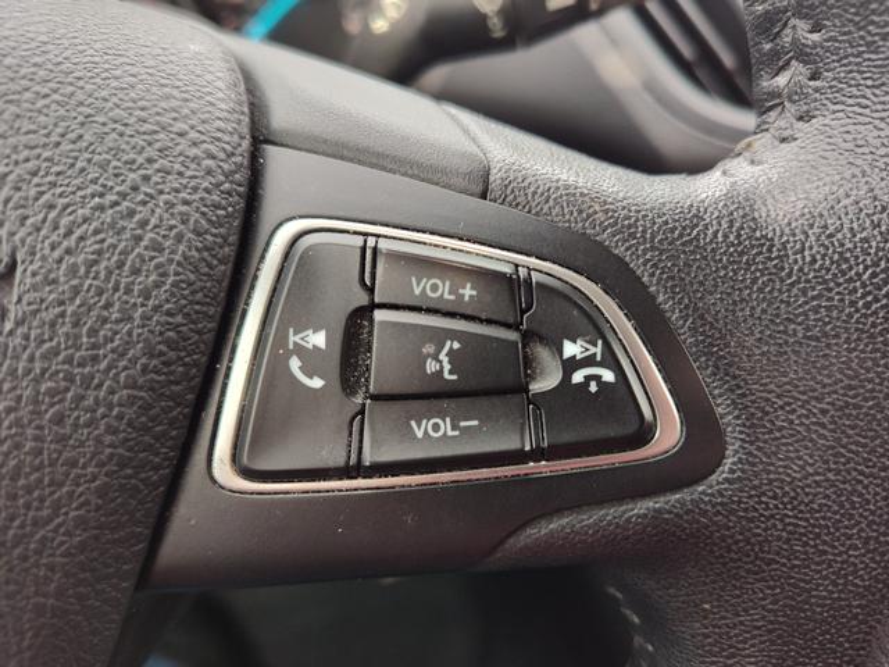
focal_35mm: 23
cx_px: 444
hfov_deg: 73.9
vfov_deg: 58.9
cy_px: 334
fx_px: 591
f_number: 1.88
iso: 205
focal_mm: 5.56
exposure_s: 1/120
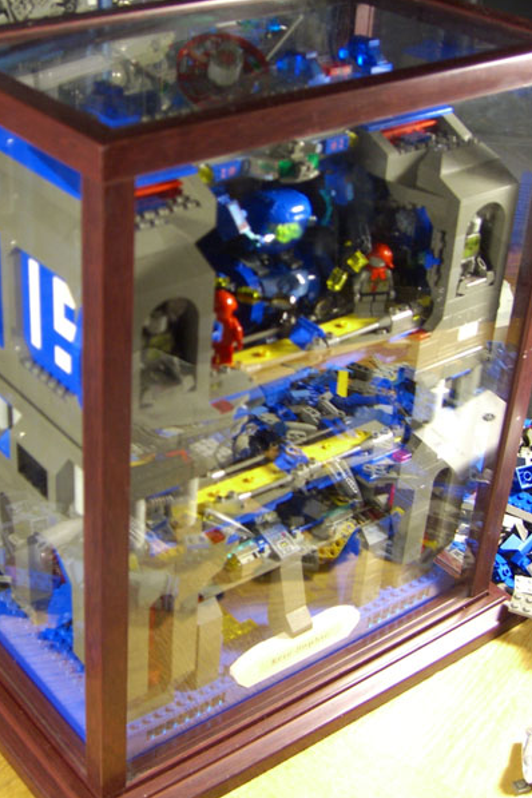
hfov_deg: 25.3
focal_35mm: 53
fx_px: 1175
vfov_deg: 37.5
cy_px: 398
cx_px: 155
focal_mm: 7.9
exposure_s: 1/10
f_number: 2.8
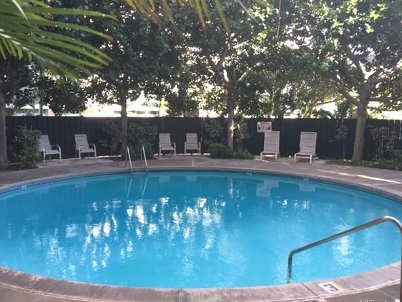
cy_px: 139
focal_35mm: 33
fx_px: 383
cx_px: 194
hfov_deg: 55.3
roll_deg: -0.3
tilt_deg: -2.1
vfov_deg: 42.9
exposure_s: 1/120
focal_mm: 4.15
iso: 32
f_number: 2.2
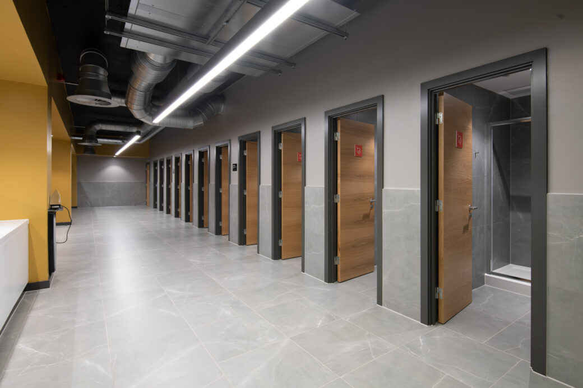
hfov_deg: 90.0
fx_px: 291
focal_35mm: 18
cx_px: 292
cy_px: 194
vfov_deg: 67.4
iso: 200
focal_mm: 18
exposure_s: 1/4
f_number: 8
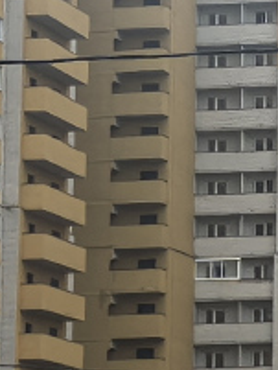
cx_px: 482
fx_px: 2899
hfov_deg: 5.4
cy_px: 29
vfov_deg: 7.3
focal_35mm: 271
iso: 200
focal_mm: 6.98
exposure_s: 1/6061
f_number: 1.4
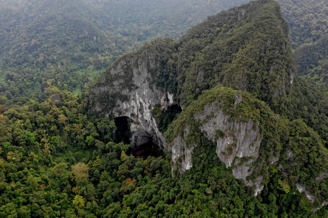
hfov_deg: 65.5
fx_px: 255
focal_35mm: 28
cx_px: 164
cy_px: 109
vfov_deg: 46.4
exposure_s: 1/120
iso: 100
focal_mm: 10.26
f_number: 4.5
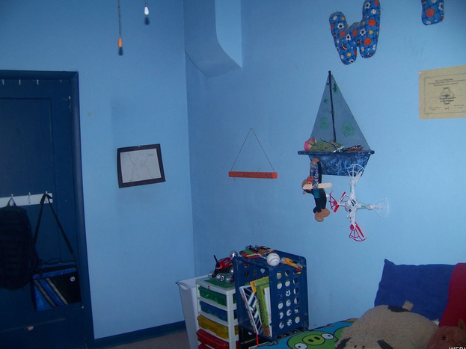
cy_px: 173
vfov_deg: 38.7
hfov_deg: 50.1
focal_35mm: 37
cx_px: 237
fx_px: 498
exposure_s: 1/125
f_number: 2.8
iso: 64
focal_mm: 5.85
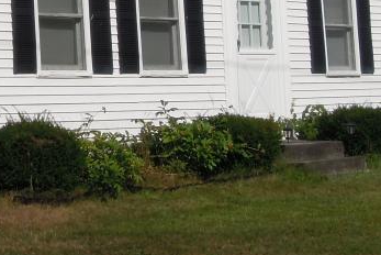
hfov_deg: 14.2
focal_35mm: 138
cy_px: -98
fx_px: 1462
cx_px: -119
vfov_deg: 9.7
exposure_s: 1/1600
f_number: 6.3
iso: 160
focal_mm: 8.1
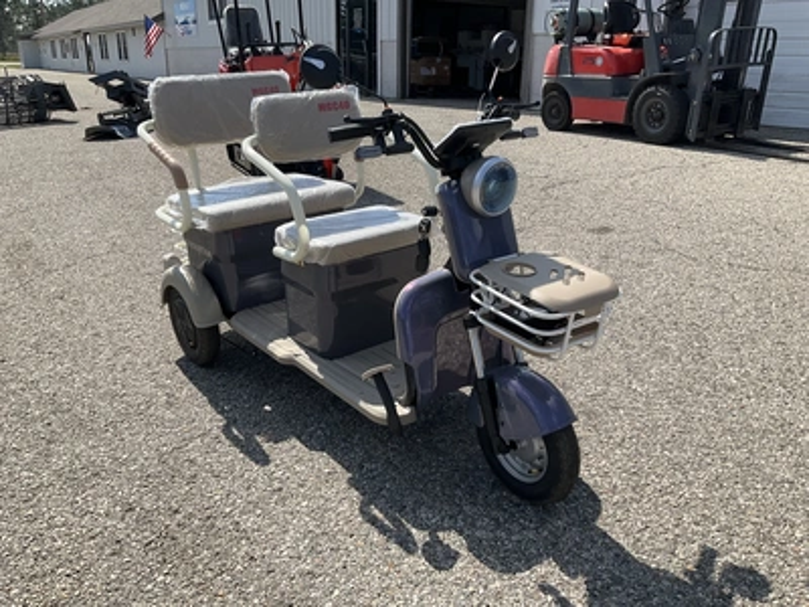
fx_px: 678
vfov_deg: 48.2
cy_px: 304
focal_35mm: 29
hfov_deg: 61.7
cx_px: 404
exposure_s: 1/1534
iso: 25
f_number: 1.8
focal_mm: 3
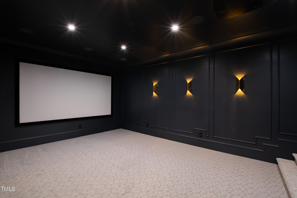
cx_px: 148
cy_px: 99
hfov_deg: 100.4
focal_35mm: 15
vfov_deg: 77.3
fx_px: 124
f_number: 9
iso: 320
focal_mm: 10
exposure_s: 5
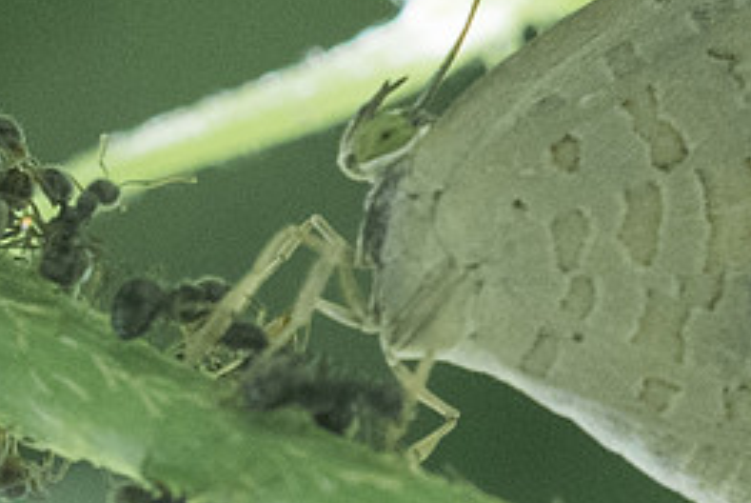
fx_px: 27650
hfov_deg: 1.6
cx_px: 726
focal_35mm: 1324
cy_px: 271
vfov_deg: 1.0
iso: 800
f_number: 8
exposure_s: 1/400
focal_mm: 150
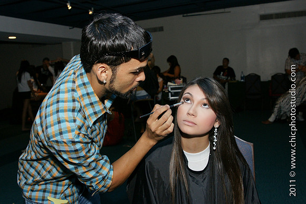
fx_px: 306
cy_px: 102
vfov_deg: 36.9
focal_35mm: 36
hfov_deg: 53.1
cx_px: 153
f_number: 5
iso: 800
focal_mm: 24
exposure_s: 1/200
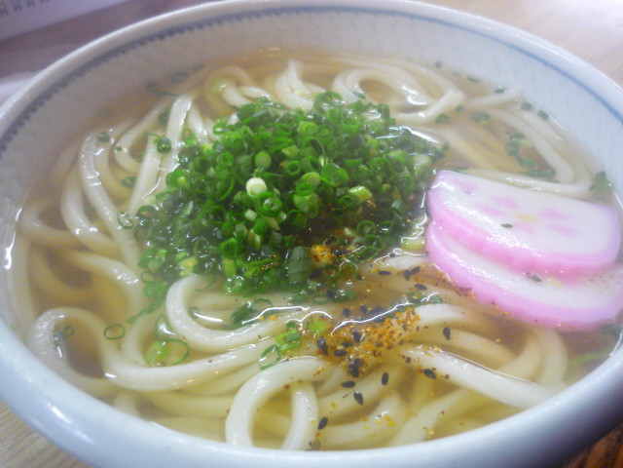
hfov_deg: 55.4
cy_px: 234
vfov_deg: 42.9
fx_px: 594
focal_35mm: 33
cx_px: 312
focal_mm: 5.5
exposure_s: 1/15
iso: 400
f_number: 2.8
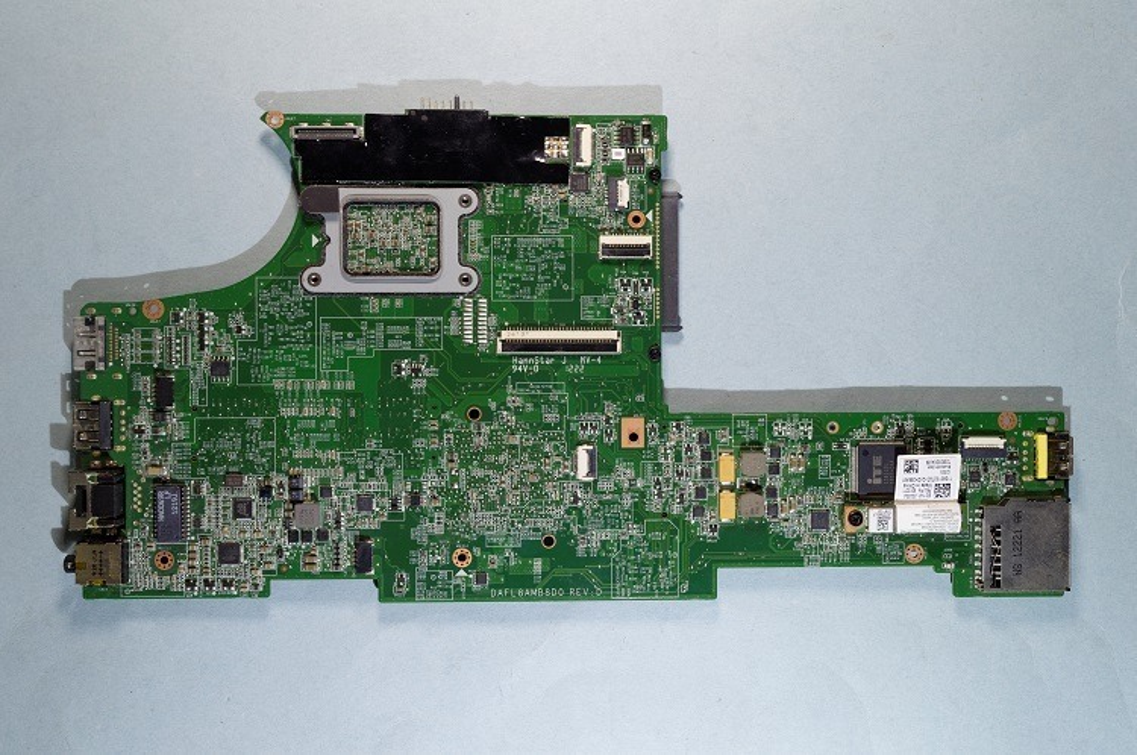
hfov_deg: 53.2
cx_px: 568
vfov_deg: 36.8
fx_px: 1136
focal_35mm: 36
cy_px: 378
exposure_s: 1/6
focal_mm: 24
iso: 100
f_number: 8
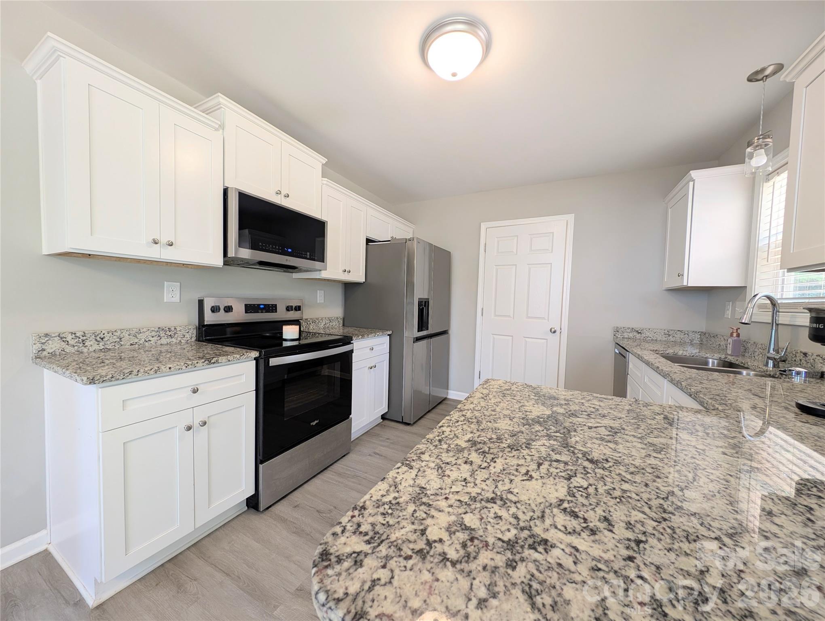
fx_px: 286
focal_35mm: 12
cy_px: 310
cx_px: 412
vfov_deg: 94.6
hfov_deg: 110.5
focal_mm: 2.23
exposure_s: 1/40
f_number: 1.95
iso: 64
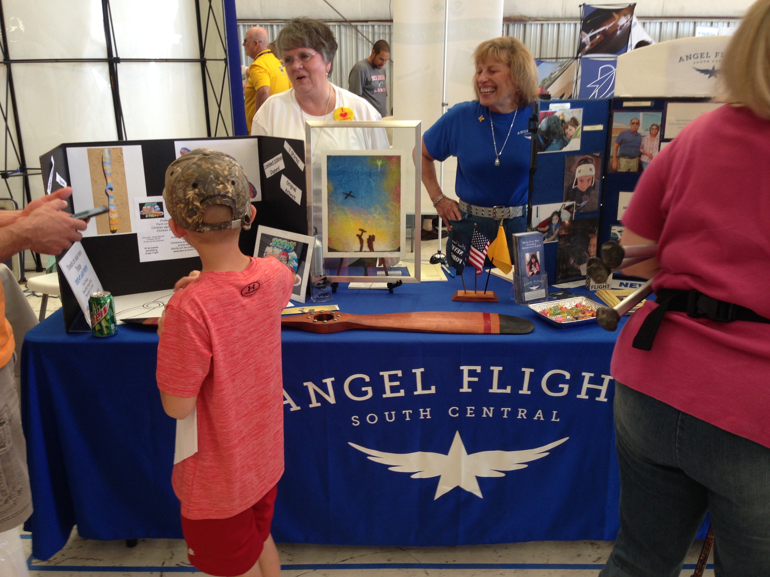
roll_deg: +0.8
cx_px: 385
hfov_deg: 55.4
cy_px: 288
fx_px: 734
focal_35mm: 33
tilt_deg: -15.0
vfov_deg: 42.9
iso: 50
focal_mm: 4.12
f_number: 2.4
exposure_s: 1/40
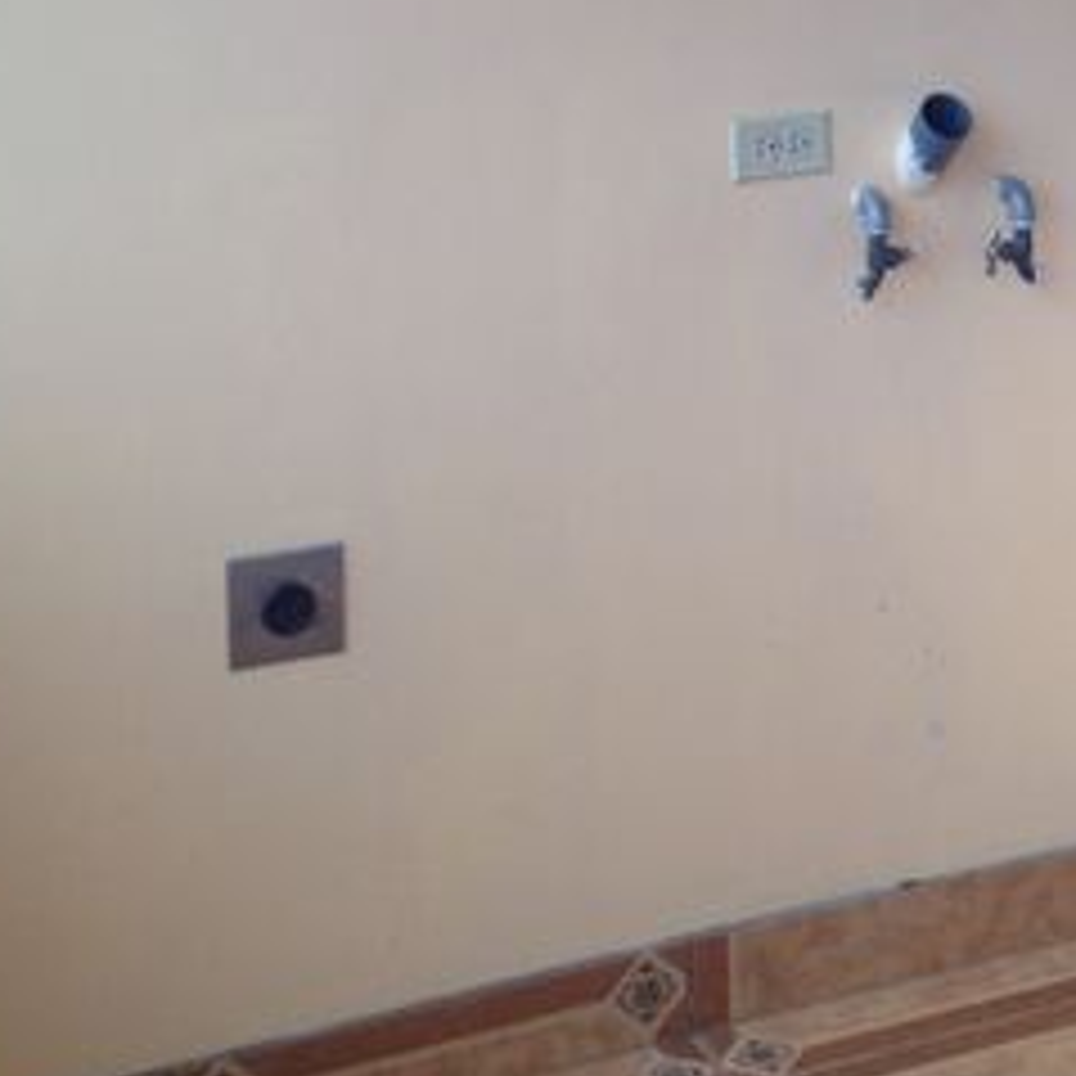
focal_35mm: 83
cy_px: 36
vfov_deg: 20.3
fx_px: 2919
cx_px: 873
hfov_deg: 20.6
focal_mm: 4.28
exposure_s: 1/120
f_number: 2.4
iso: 50
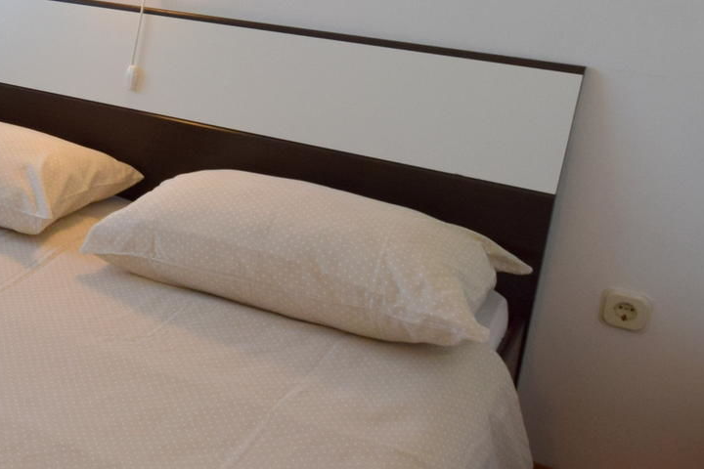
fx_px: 978
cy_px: 109
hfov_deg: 34.2
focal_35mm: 50
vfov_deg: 26.6
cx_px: -73
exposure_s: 1/125
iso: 400
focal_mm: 10
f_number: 5.6
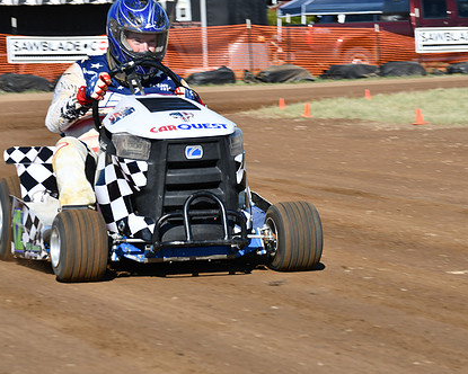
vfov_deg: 8.7
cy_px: 161
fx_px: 2452
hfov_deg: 10.9
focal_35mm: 177
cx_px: 246
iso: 100
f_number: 9
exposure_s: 1/320
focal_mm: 90
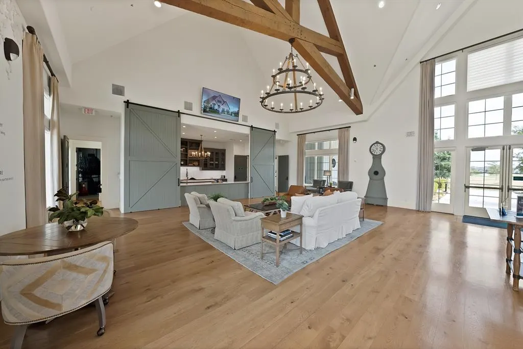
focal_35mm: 12
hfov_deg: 112.6
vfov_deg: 90.1
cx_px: 262
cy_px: 174
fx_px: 174
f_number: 5
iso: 1600
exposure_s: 1/80
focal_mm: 12
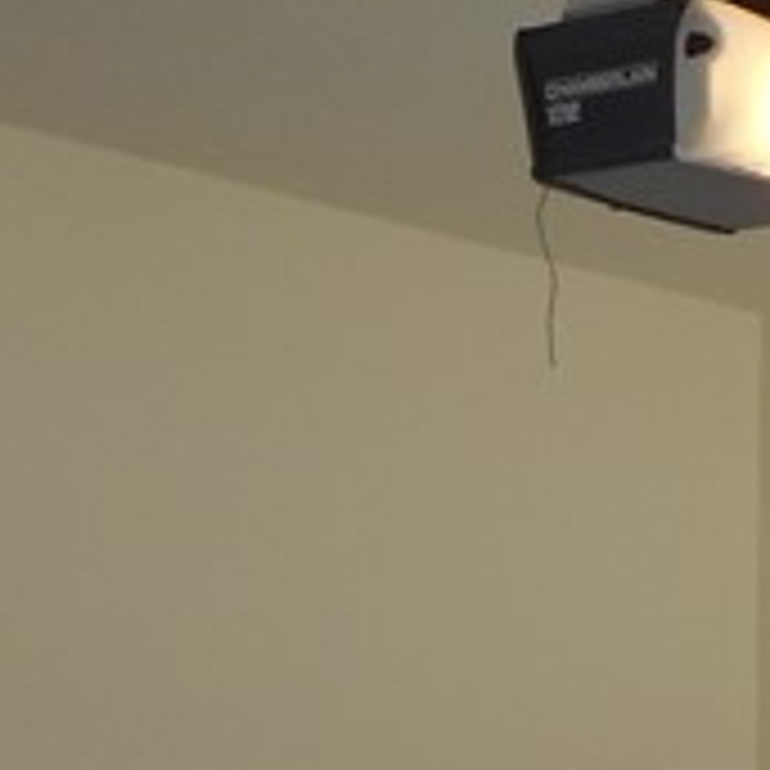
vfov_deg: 12.6
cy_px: 1117
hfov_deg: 11.8
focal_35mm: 132
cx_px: 1545
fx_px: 3322
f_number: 3.7
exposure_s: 1/60
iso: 80
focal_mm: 4.5
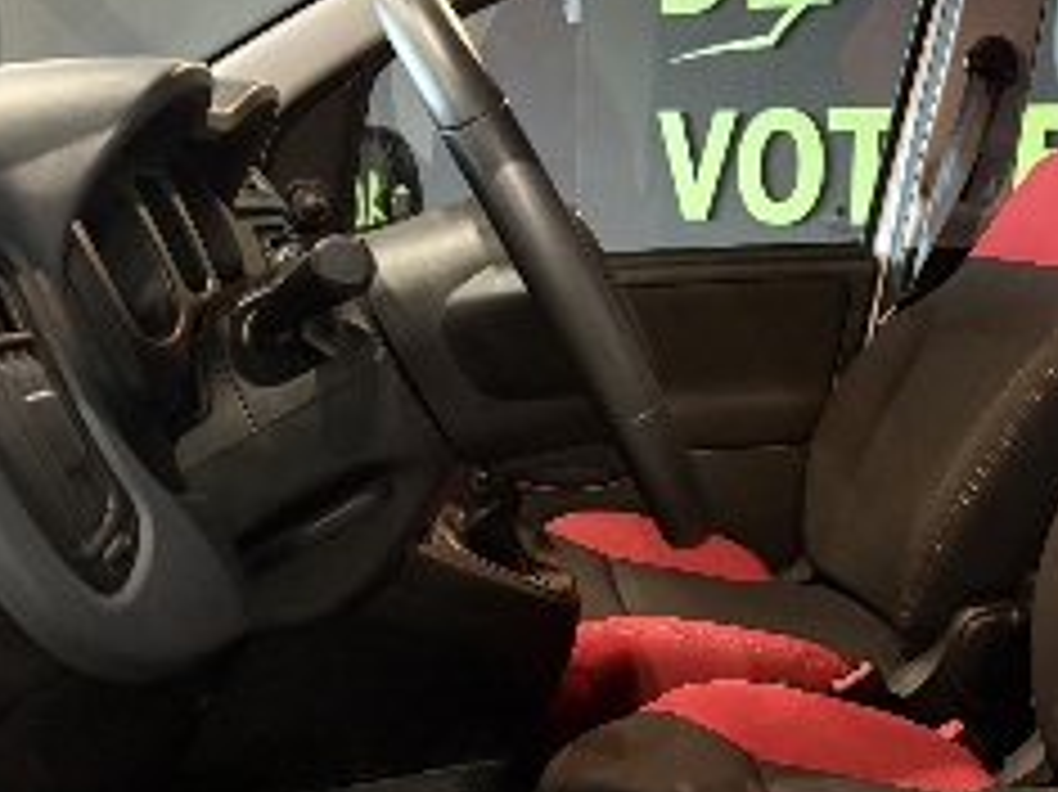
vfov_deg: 31.5
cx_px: 747
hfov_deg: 40.5
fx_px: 1405
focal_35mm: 46
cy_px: 382
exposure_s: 1/25
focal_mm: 5.96
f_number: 1.6
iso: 800
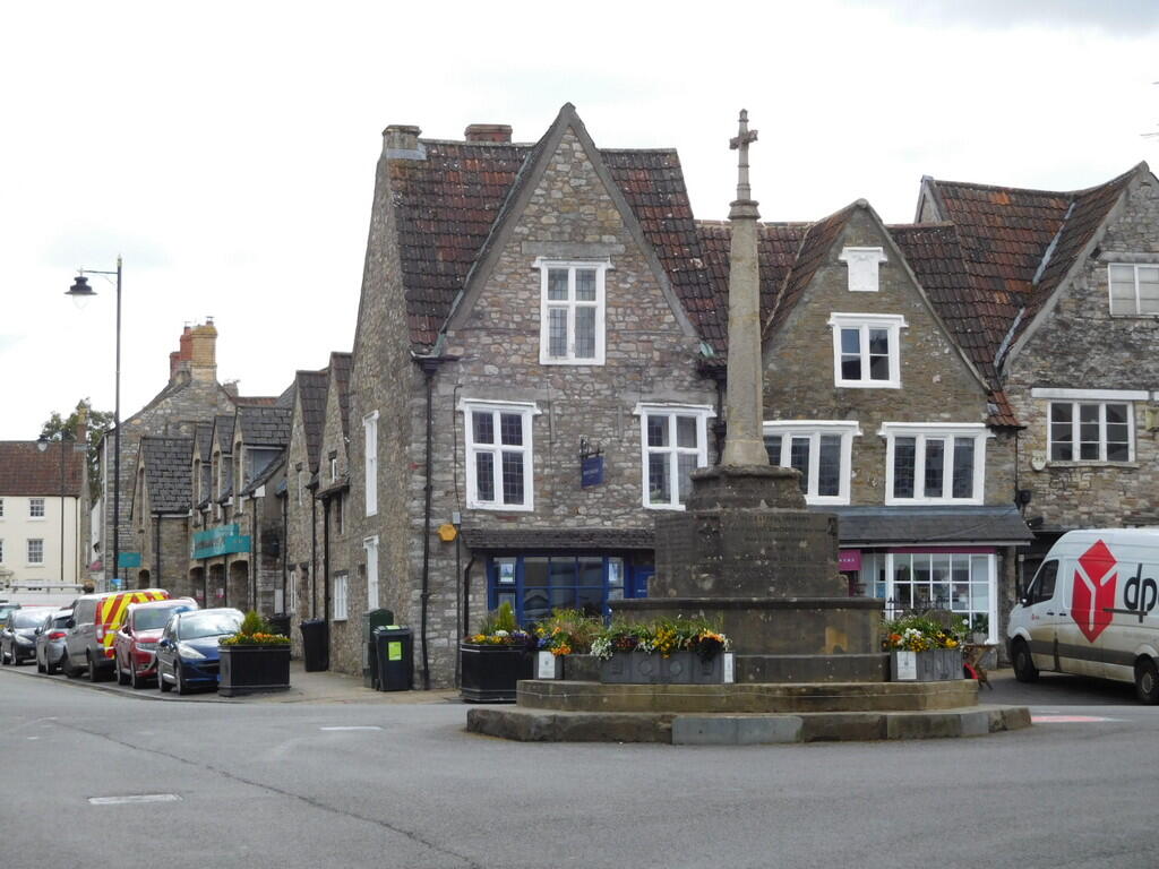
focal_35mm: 80
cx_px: 580
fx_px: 2679
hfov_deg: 24.4
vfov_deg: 18.4
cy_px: 434
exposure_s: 1/250
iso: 125
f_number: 4.6
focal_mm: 14.3
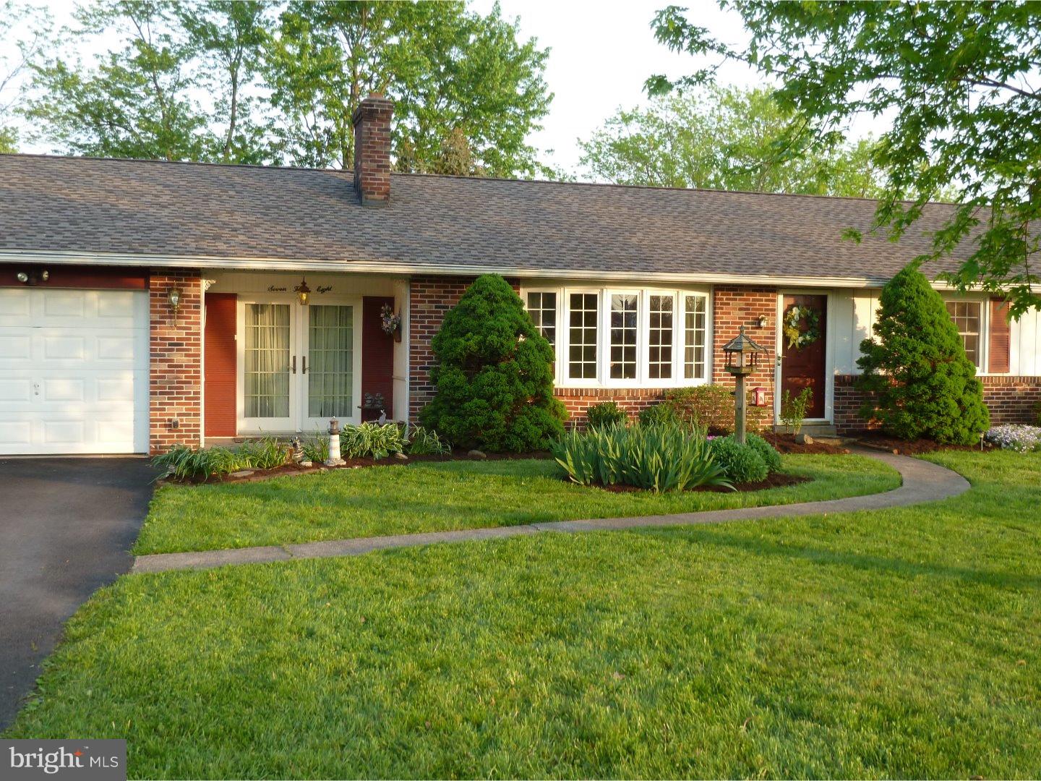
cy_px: 390
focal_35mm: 37
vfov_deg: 38.7
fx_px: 1113
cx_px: 520
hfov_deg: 50.1
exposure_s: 1/60
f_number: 3.6
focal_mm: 6.1
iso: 80
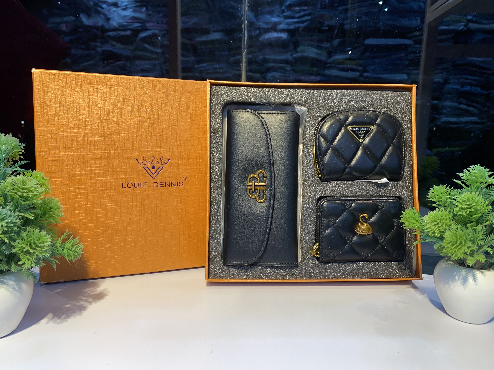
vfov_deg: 53.1
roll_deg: -1.9
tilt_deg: -10.3
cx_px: 247
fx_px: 371
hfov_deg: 67.3
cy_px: 185
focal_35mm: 26
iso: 32
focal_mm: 4.25
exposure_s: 1/131
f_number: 1.8
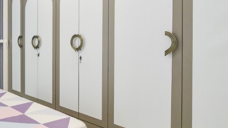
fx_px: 236
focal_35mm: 39
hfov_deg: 47.9
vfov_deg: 30.2
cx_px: 36
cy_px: 43
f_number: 8
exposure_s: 1/30
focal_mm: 16
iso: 1000
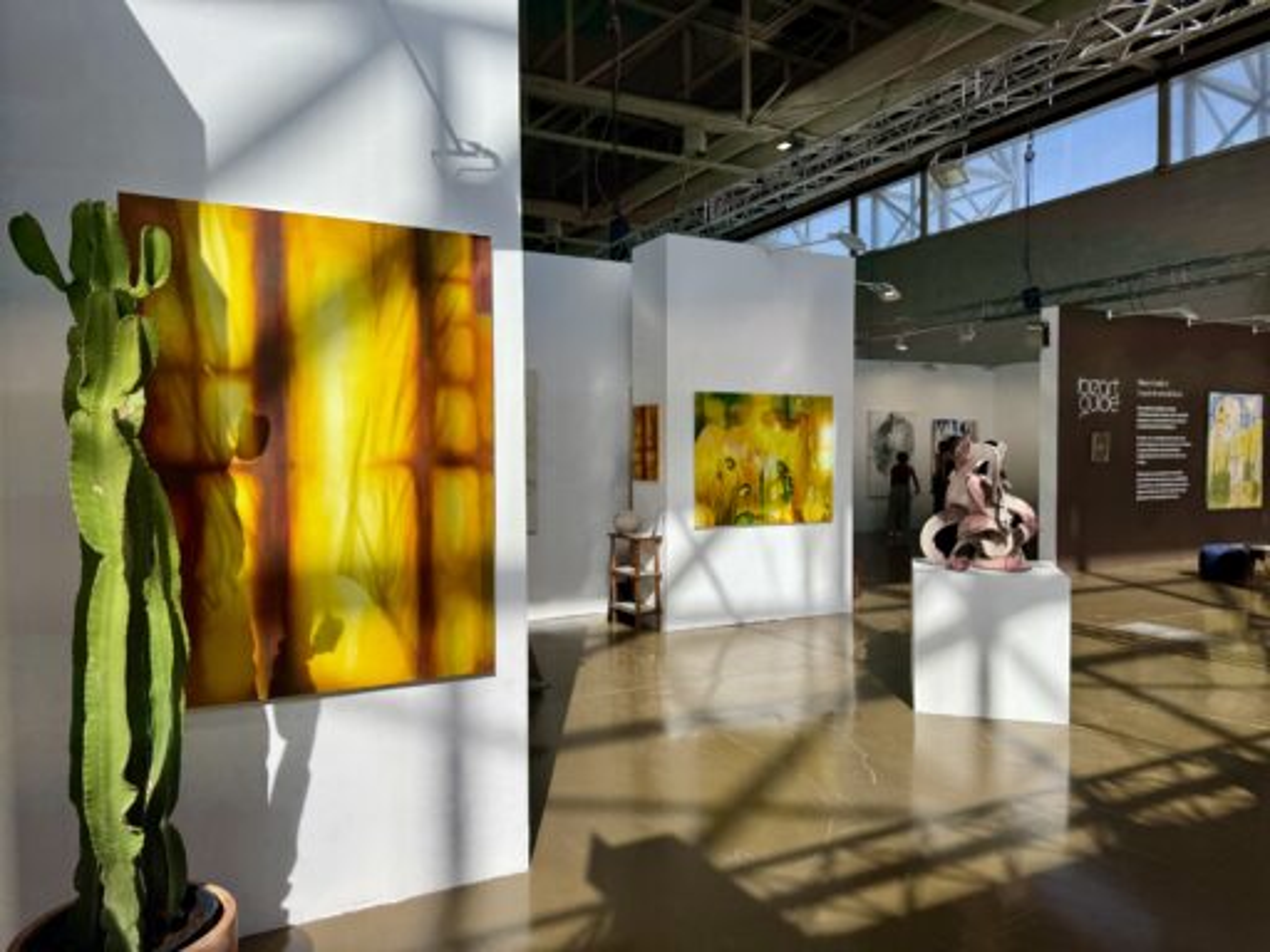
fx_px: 881
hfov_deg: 71.6
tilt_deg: -1.6
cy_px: 476
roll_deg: +0.1
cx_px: 635
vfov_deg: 56.8
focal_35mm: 24
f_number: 1.78
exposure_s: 1/2710
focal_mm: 6.76
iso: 80
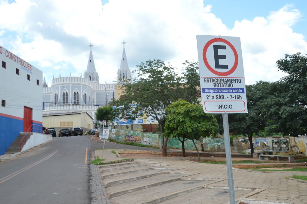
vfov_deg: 29.8
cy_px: 102
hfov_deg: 43.6
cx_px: 154
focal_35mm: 45
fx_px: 383
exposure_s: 1/250
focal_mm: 30
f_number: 8
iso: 100
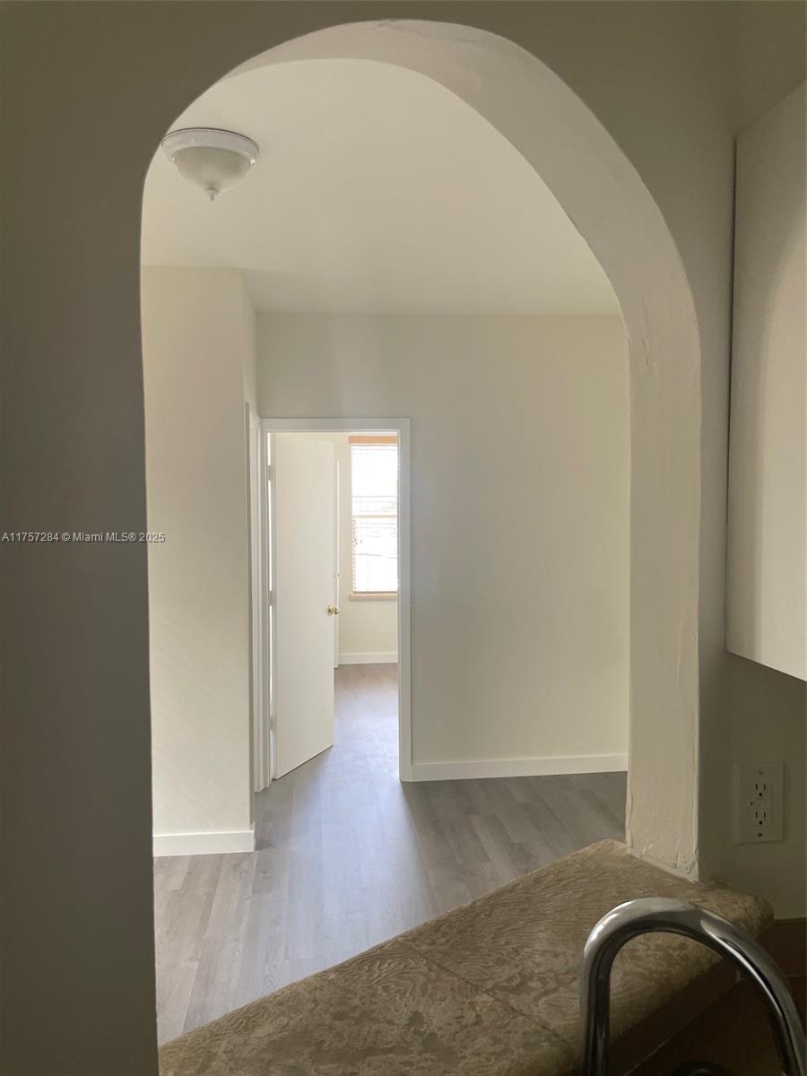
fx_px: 808
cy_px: 538
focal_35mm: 26
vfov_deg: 67.3
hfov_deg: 53.1
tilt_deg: -2.4
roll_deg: -0.5
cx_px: 404
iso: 100
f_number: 1.6
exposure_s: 1/121
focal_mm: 4.2
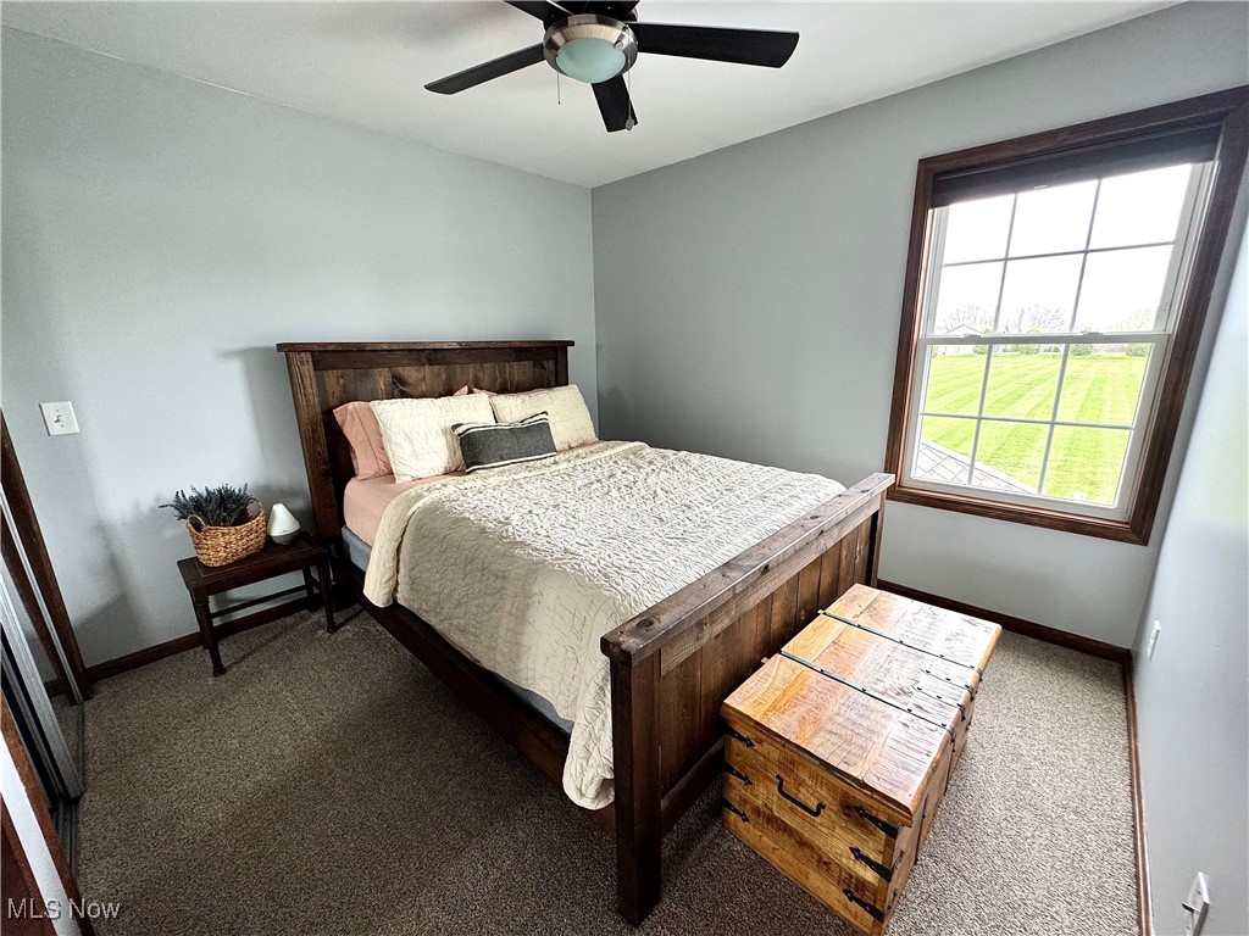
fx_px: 505
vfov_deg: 85.7
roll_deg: +1.1
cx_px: 624
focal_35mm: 14
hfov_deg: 102.1
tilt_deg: -15.2
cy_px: 468
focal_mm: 2.22
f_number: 2.2
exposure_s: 1/99
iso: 160
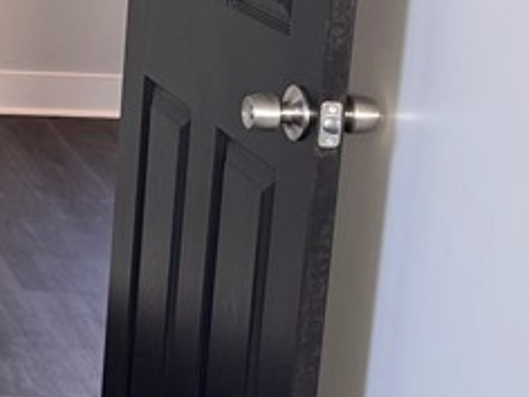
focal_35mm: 104
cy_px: -36
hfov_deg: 15.5
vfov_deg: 13.9
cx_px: -493
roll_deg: -0.6
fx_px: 1589
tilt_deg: -10.3
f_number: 1.78
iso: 100
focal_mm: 6.76
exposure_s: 1/120
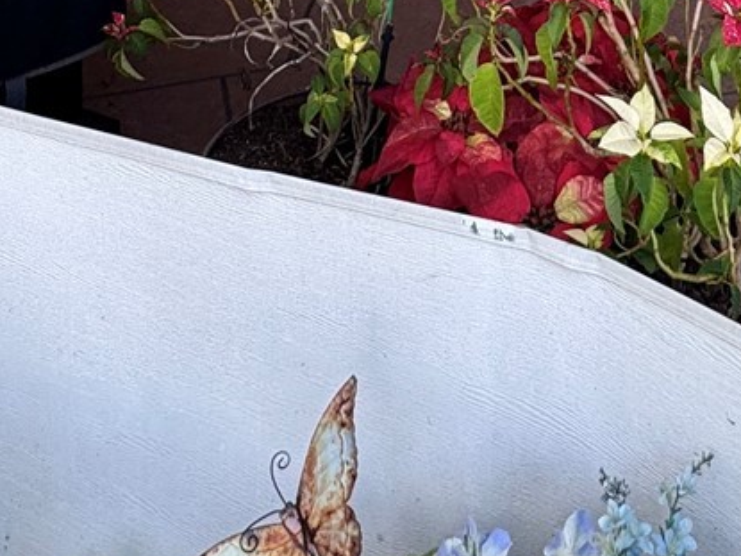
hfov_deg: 35.3
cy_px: -495
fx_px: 1156
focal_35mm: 54
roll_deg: +0.9
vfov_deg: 19.1
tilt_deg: +0.2
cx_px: 482
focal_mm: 2.22
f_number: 2.2
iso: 50
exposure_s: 1/99
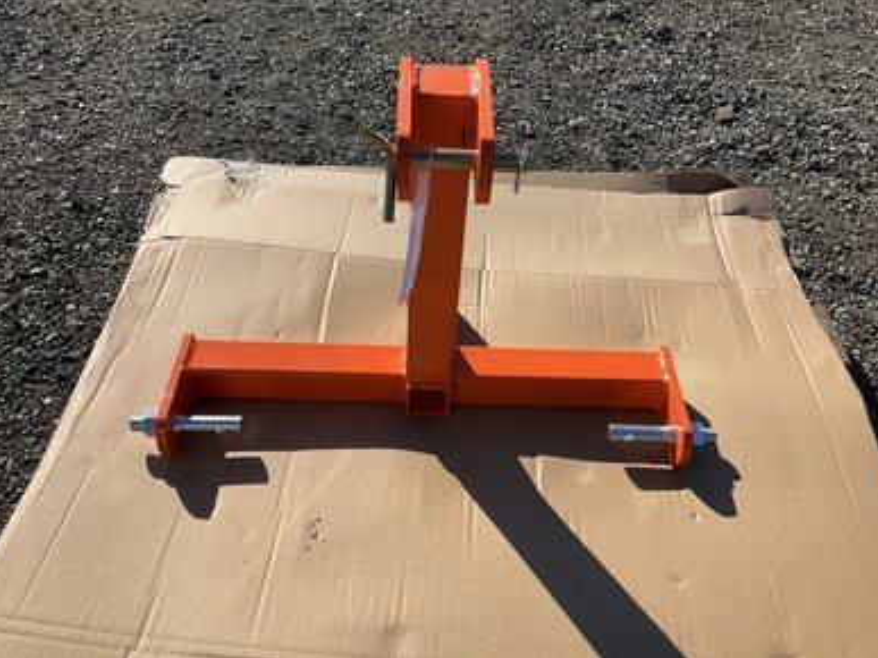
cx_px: 442
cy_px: 320
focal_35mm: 30
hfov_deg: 60.0
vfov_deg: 46.8
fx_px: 761
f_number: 1.8
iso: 25
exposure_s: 1/2427
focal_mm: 3
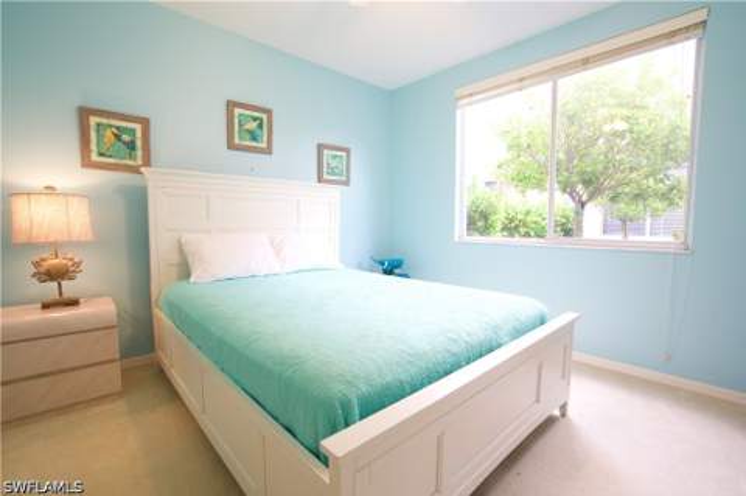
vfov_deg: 73.6
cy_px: 248
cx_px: 373
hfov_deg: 96.8
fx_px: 331
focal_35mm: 16
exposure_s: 1/2
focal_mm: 16
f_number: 8
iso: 100
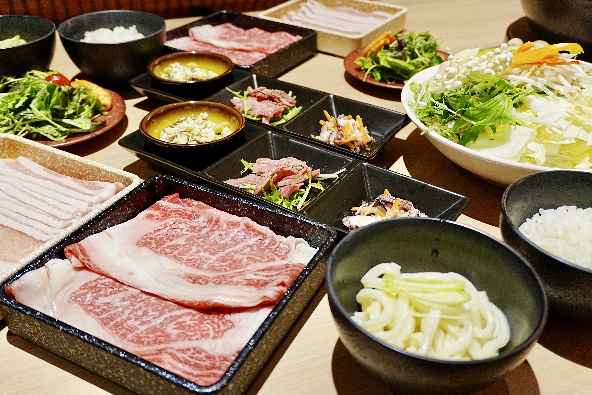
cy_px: 198
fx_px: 592
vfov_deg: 36.9
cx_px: 296
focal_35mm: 36
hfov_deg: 53.1
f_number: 4.5
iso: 320
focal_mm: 24
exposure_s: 1/40
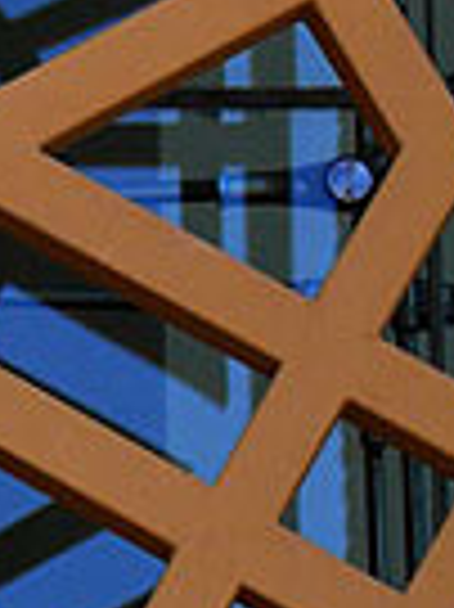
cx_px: -234
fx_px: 9265
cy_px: 252
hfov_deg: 2.8
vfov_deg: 3.8
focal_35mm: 529
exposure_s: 1/160
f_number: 4
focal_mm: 25.1
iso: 100
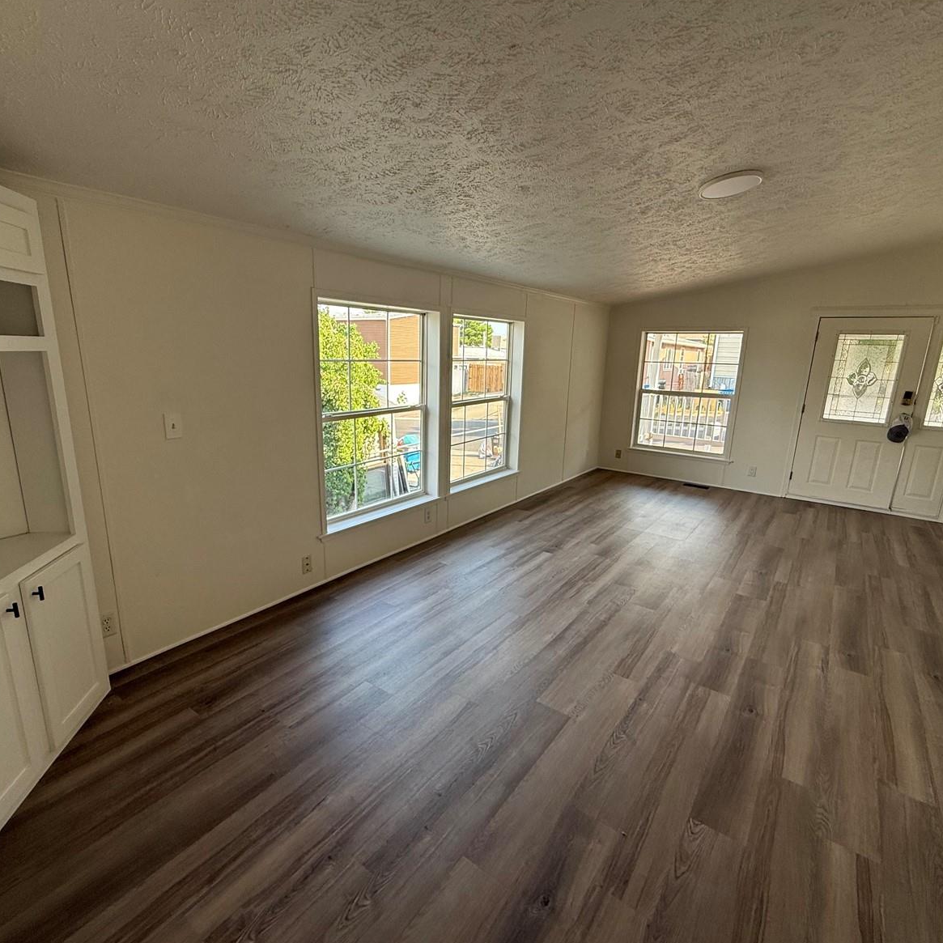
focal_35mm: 17
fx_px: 524
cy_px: 476
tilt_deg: -13.1
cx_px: 472
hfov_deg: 84.0
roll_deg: -1.9
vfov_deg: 84.0
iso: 64
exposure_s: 1/151
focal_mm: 2.22
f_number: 2.2
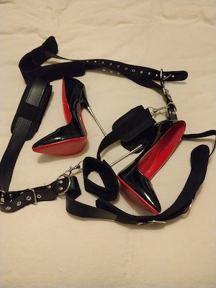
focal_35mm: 29
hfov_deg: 48.2
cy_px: 144
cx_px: 108
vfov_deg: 61.7
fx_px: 241
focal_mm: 4.22
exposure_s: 1/17.1
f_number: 1.8
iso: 1600
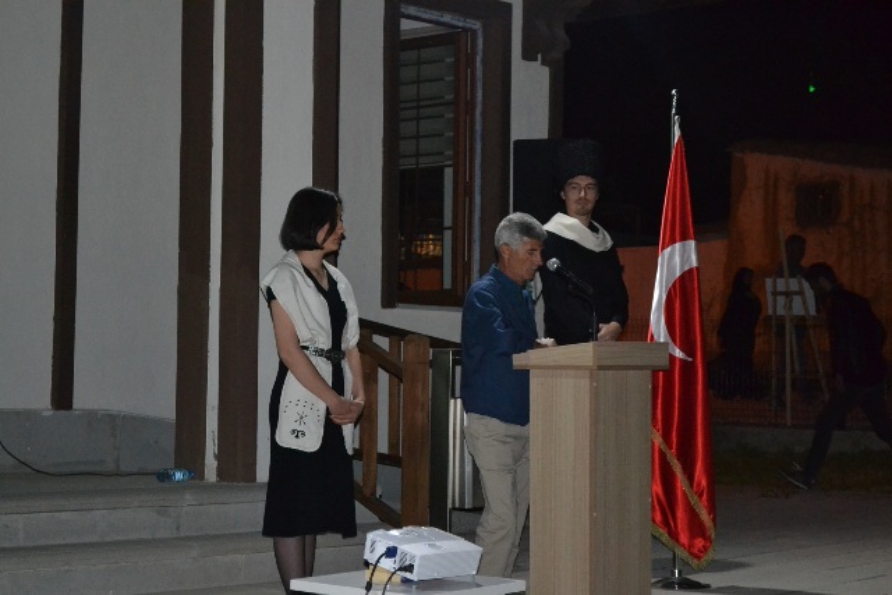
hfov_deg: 24.6
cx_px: 446
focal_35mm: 82
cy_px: 298
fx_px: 2044
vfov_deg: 16.6
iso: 3200
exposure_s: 1/60
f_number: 5.6
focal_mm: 55
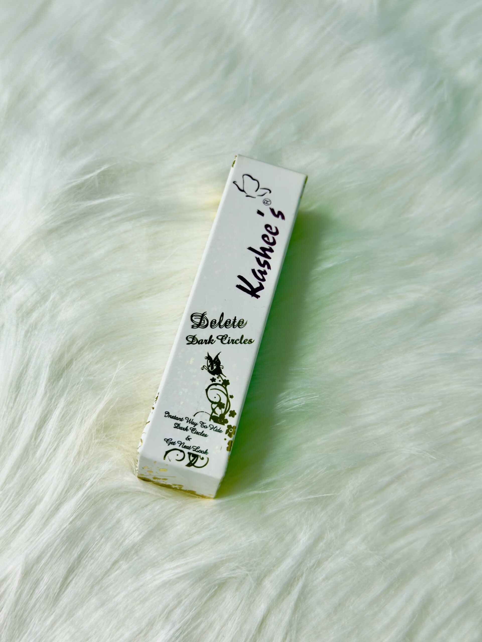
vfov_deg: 42.1
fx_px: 835
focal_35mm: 45
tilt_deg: -62.7
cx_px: 241
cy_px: 321
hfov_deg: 32.2
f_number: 1.78
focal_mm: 6.76
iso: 64
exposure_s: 1/395
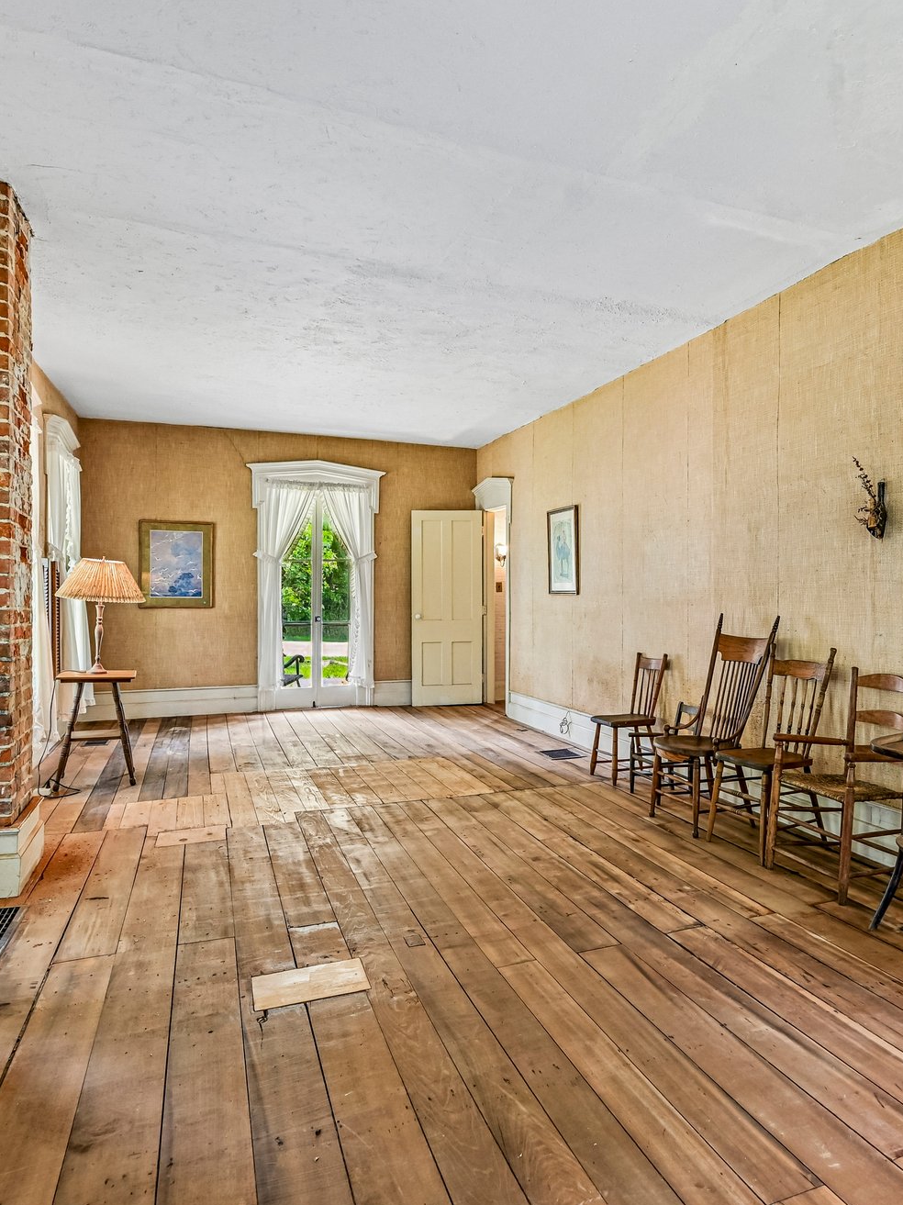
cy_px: 596
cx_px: 587
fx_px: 835
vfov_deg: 71.6
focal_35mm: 24
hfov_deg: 55.8
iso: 1000
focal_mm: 16
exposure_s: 1/60
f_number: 6.3
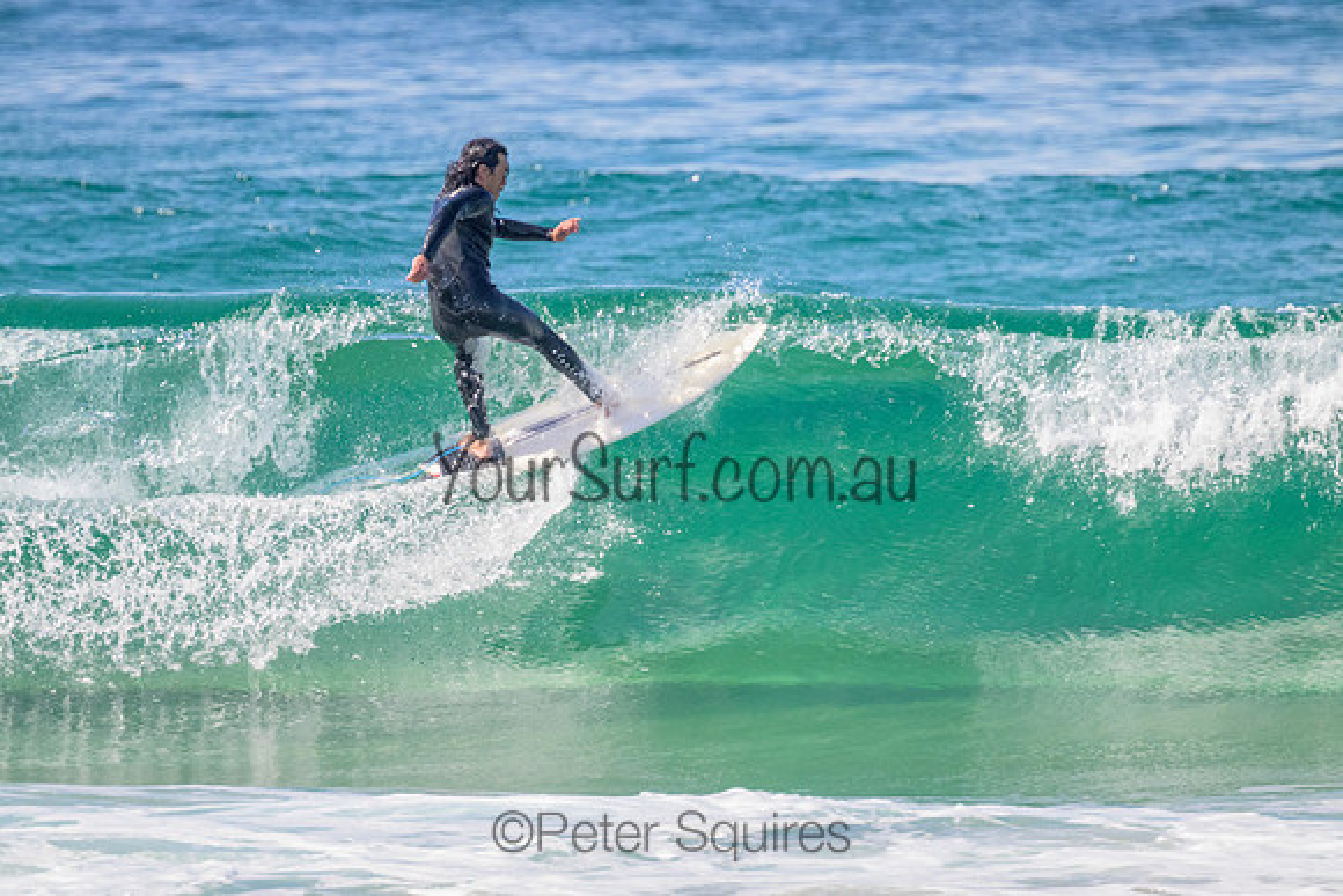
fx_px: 29850
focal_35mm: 800
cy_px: 448
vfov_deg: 1.7
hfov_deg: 2.6
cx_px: 672
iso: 2500
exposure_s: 1/2000
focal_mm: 800
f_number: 11
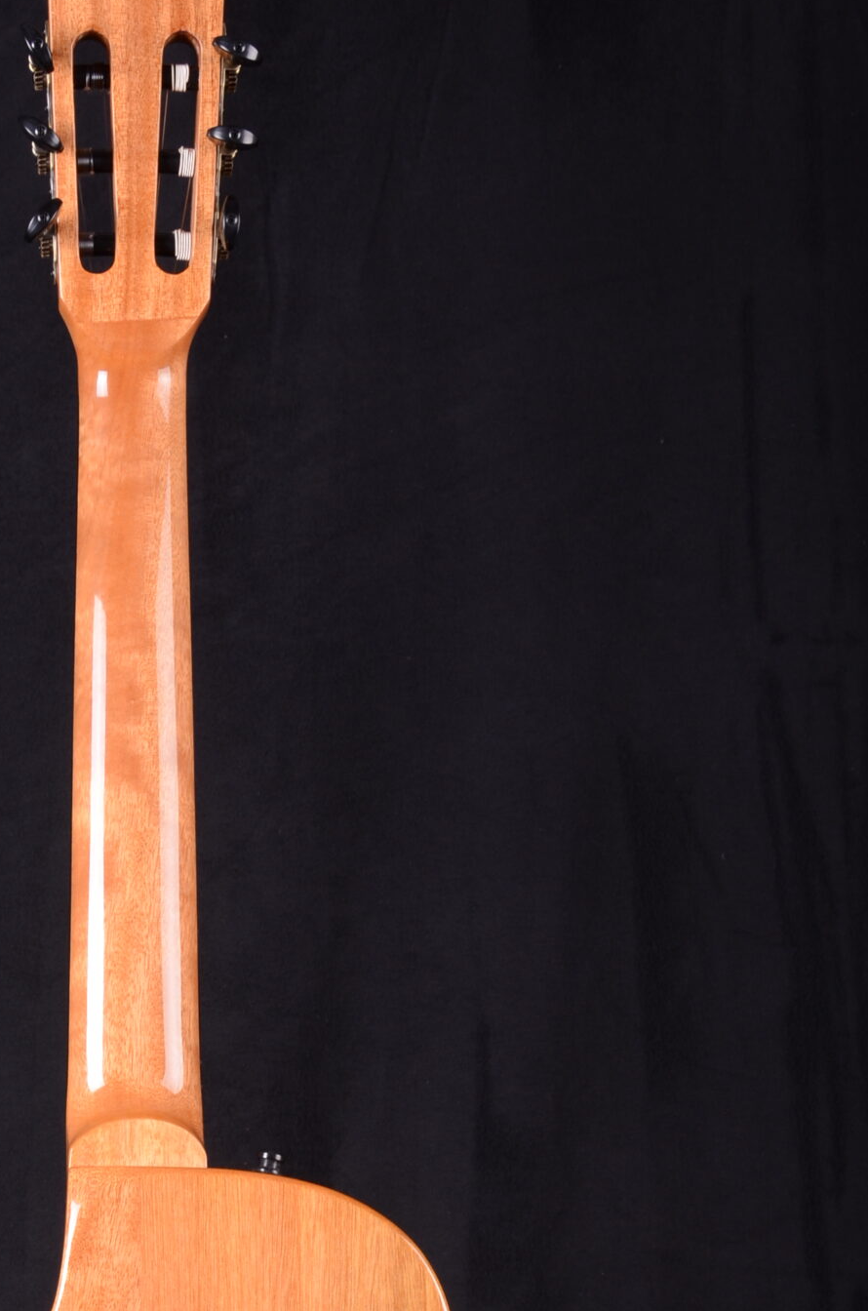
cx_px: 126
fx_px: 2907
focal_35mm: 80
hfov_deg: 16.8
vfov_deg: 24.9
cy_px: 1086
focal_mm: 28
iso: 200
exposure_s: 1/200
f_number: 11
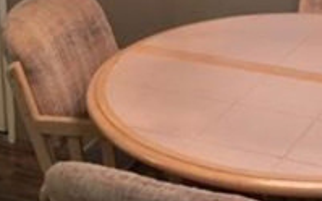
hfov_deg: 20.7
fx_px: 868
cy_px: -42
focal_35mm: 99
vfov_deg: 12.8
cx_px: 270
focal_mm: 4.15
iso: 50
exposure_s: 1/30
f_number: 2.2
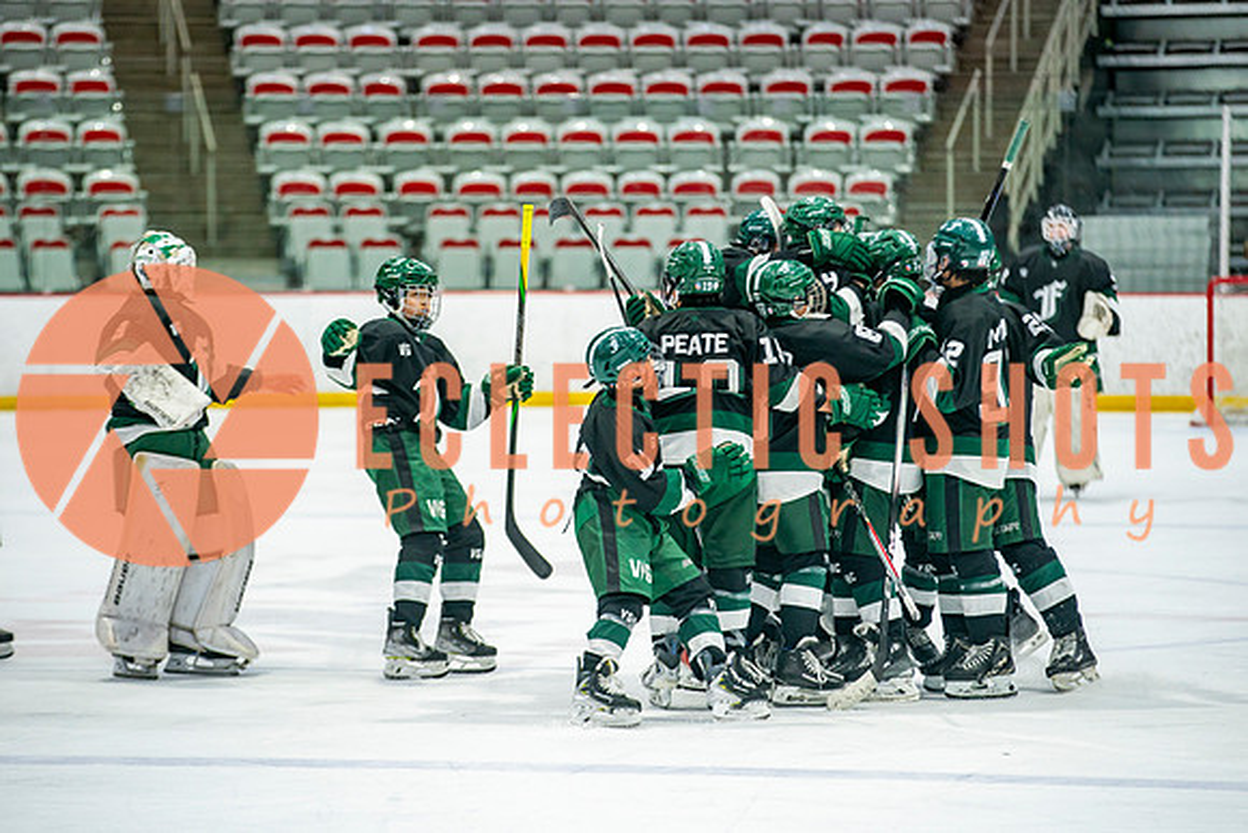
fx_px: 6671
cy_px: 399
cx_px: 634
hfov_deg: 10.7
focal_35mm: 192
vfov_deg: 7.1
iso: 1000
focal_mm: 180
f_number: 3.2
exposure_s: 1/640
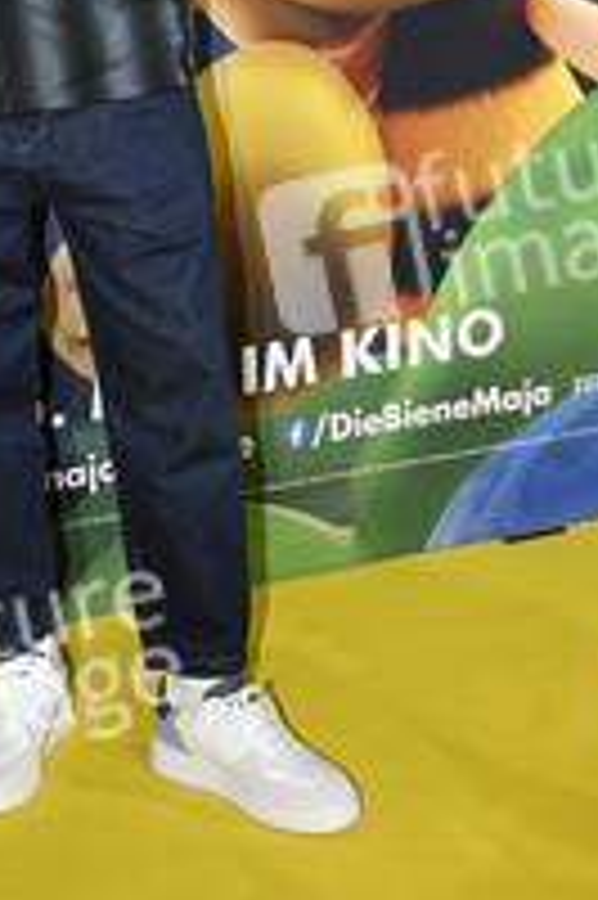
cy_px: 4
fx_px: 2396
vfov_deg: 20.6
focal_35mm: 96
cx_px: 81
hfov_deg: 14.1
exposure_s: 1/125
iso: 800
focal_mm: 48
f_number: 6.3
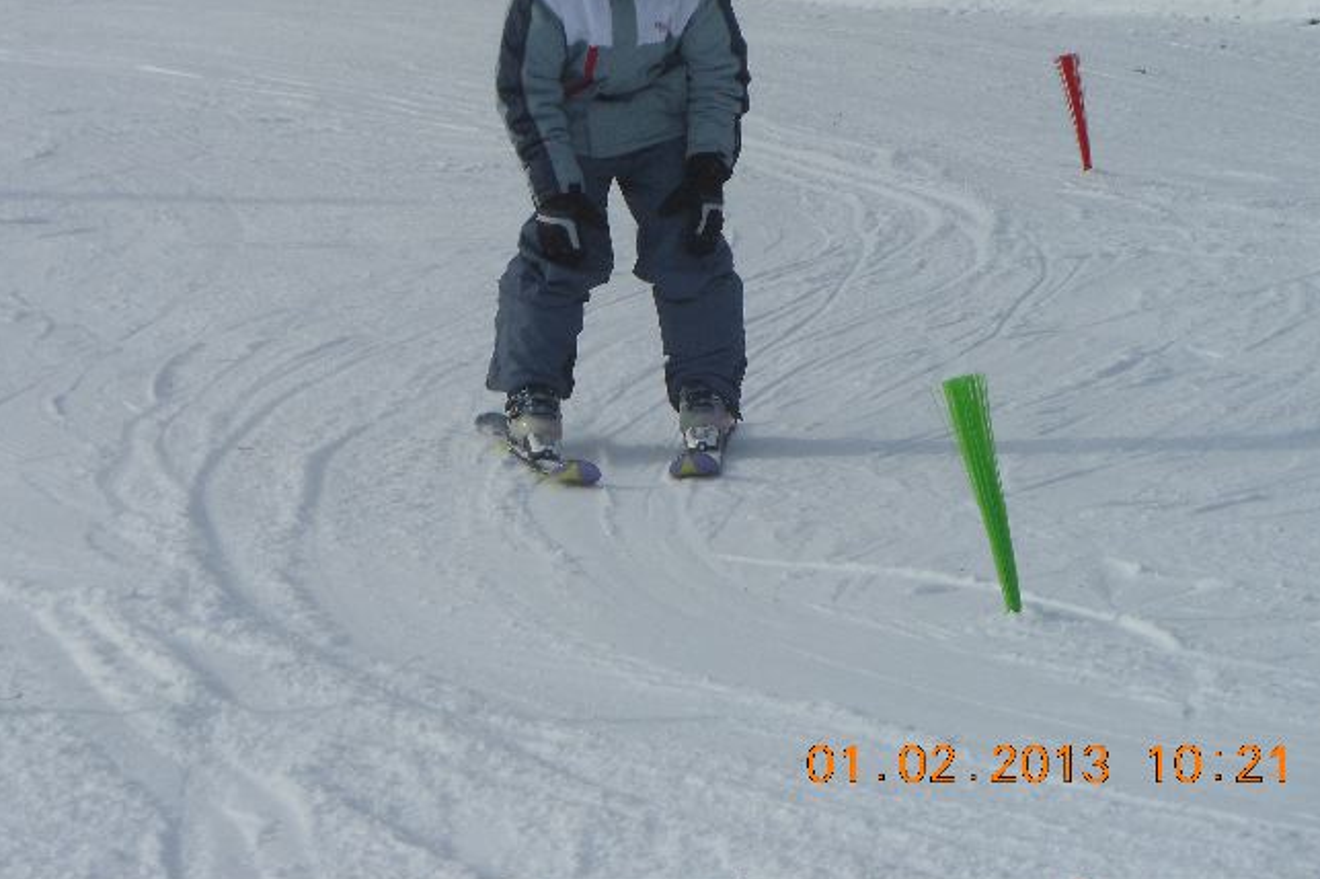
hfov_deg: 10.9
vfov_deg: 7.3
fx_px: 6926
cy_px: 267
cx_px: 583
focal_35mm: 189
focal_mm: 26.1
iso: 80
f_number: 5.2
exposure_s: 1/1000
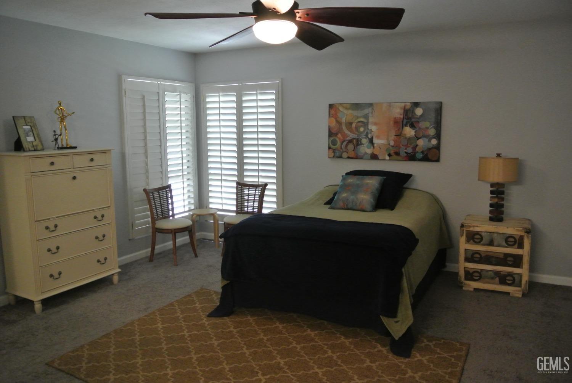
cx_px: 286
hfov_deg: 65.4
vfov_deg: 46.5
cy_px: 192
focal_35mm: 28
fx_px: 445
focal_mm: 10.7
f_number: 3.5
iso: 1000
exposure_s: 1/60
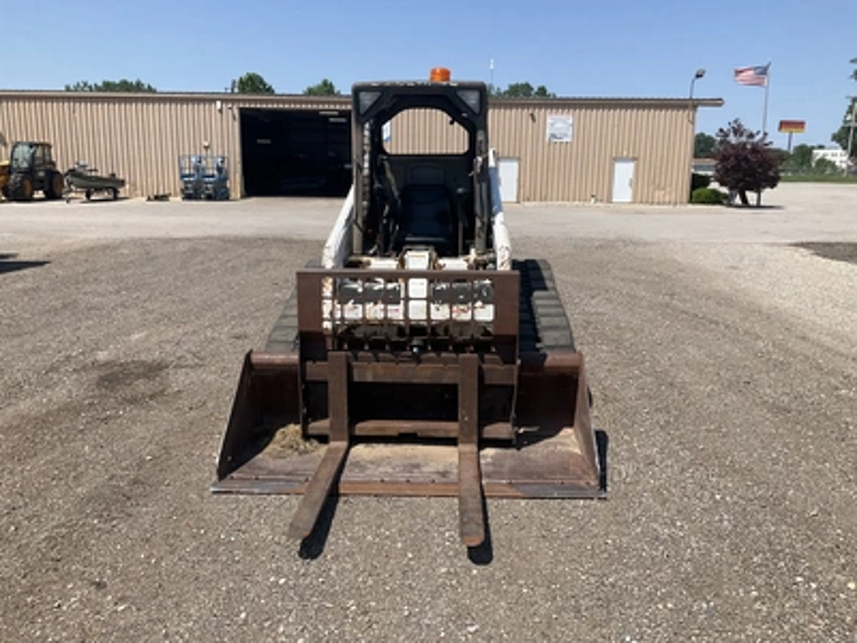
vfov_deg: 48.2
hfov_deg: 61.7
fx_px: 718
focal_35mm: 29
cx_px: 428
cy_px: 322
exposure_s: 1/1912
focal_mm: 3
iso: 25
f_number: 1.8
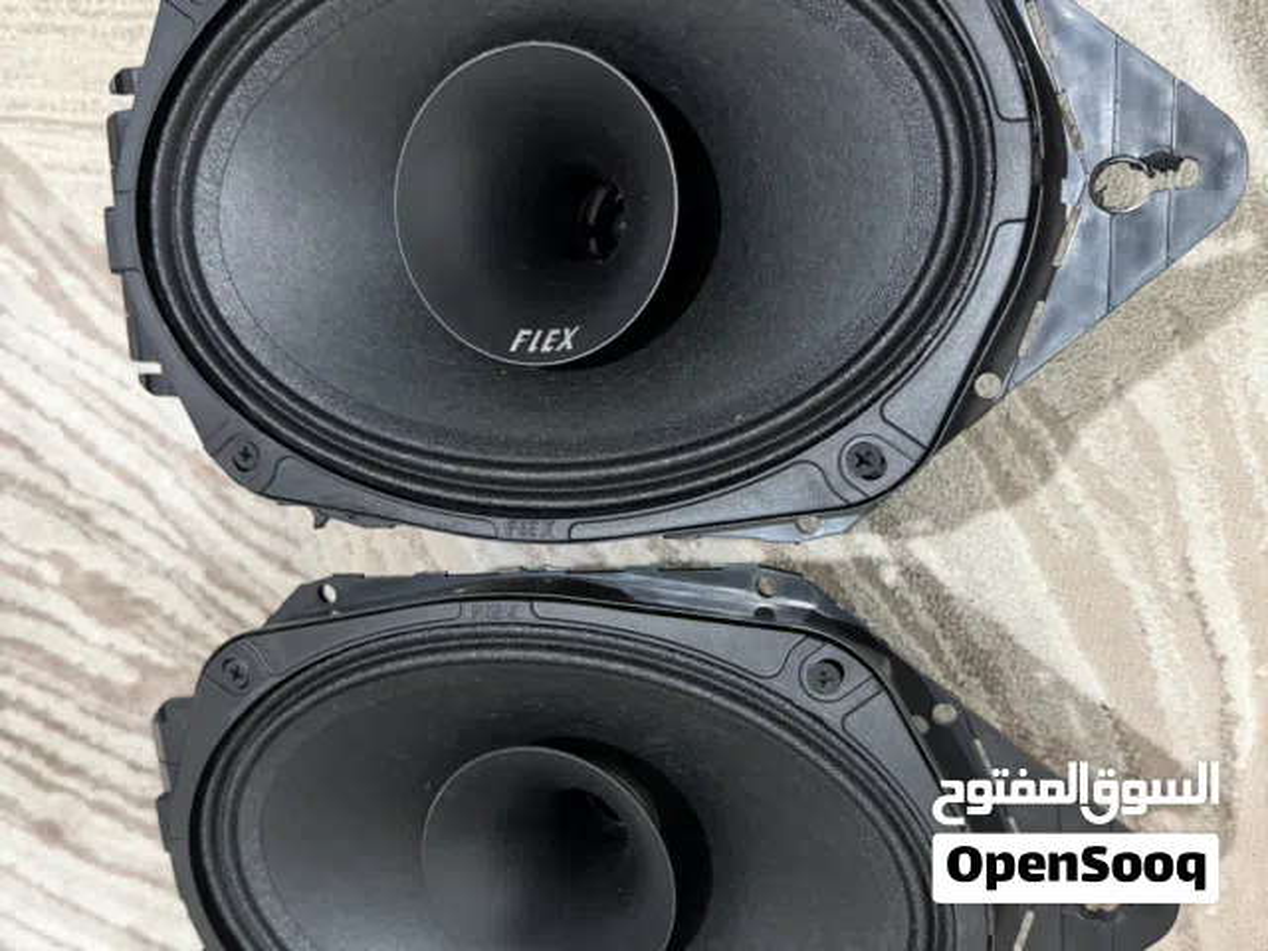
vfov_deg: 56.8
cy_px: 476
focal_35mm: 24
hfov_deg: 71.6
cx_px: 634
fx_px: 879
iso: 1000
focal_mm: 6.76
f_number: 1.78
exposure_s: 1/40
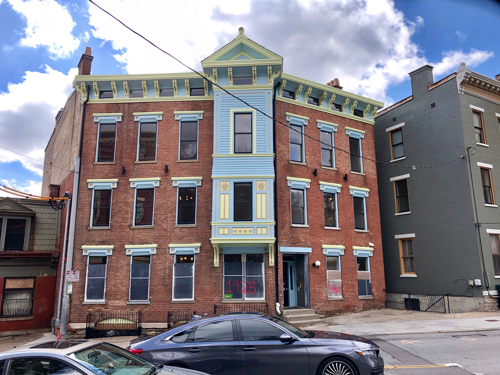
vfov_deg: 49.7
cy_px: 188
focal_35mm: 28
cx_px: 250
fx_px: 404
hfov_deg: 63.4
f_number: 1.8
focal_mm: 3.99
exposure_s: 1/585
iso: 20
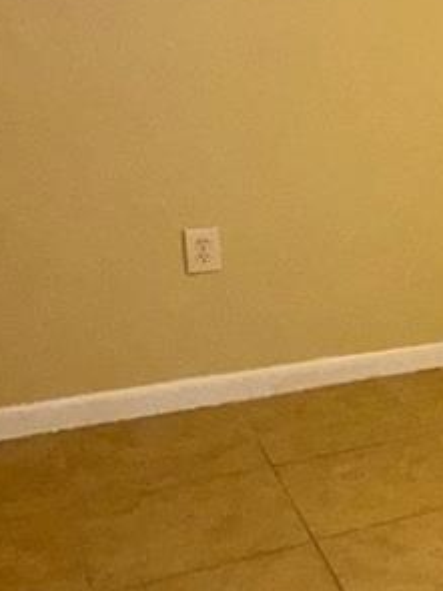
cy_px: 307
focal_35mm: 57
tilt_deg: -18.2
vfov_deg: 33.8
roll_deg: -6.4
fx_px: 973
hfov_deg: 18.9
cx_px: 824
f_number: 2.2
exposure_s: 1/100
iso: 160
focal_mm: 2.22
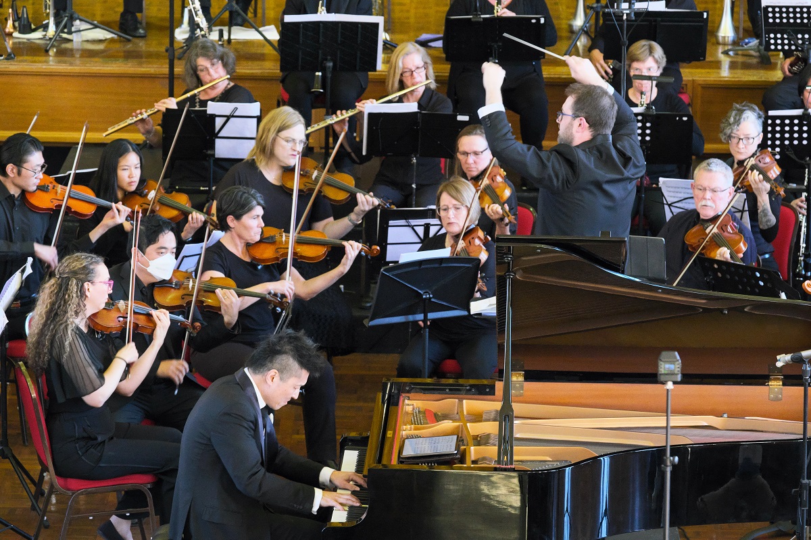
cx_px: 406
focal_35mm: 186
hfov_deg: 11.1
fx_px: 4190
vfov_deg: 7.4
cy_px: 270
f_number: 5.6
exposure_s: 1/100
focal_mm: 123.8
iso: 6400
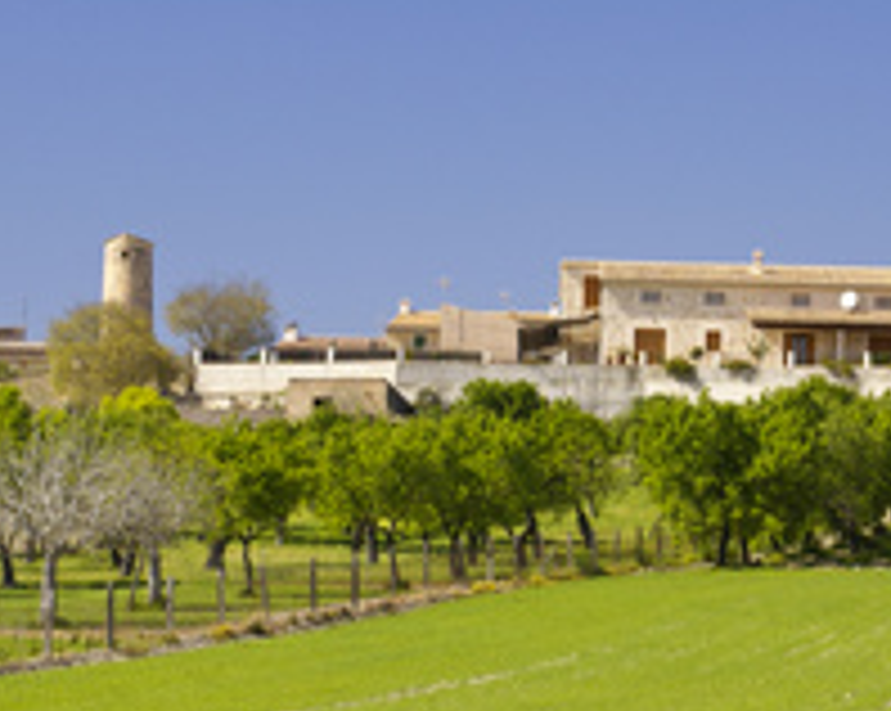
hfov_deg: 10.7
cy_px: 317
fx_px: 4768
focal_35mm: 181
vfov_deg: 8.5
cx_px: 619
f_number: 9
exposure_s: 1/60
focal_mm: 60
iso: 125
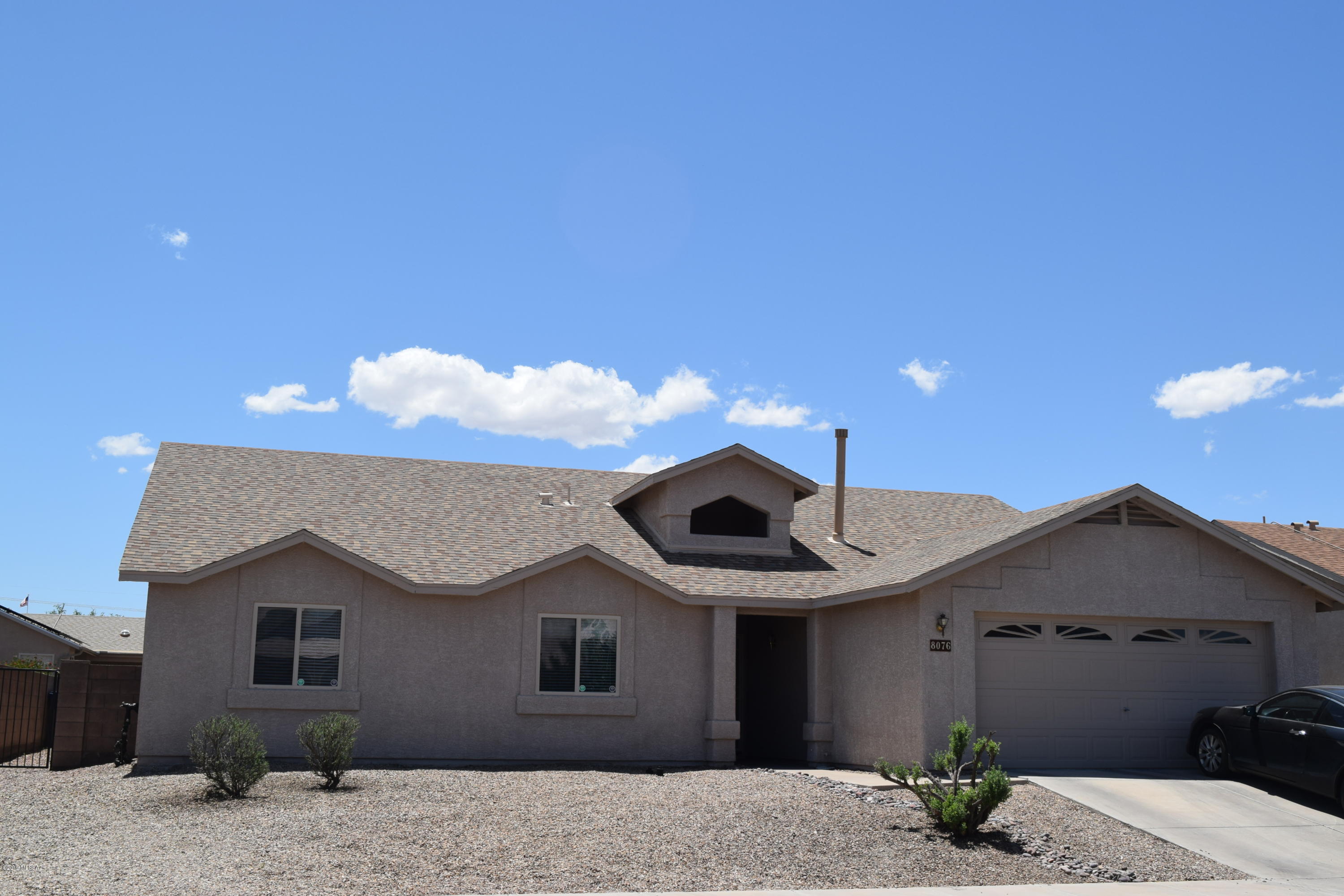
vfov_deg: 34.2
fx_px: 1456
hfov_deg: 49.5
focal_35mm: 39
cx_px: 672
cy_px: 448
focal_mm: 26
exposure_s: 1/500
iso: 200
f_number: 11
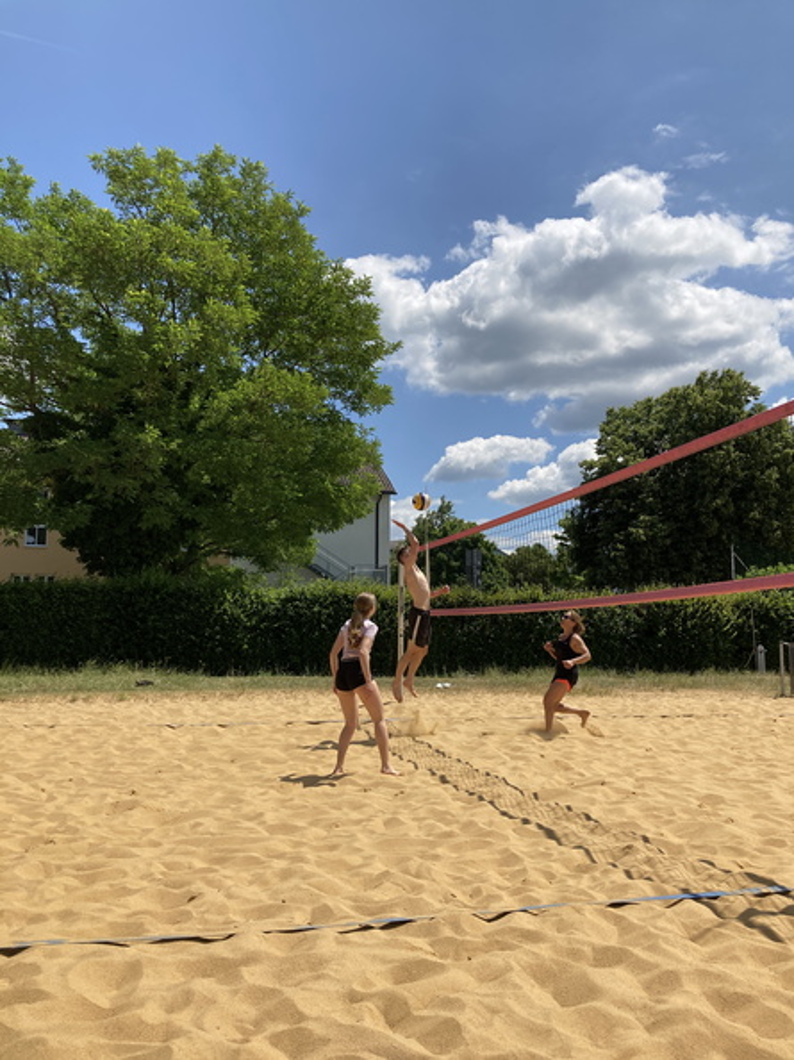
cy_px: 530
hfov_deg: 49.7
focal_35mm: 28
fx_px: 857
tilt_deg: +8.9
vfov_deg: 63.5
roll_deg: -0.1
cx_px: 397
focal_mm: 3.99
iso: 20
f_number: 1.8
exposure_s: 1/3205
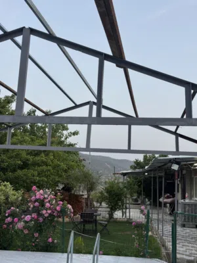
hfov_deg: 30.3
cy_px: 132
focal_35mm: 48
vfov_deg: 39.7
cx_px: 98
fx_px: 364
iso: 64
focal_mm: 6.76
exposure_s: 1/121
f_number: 1.78
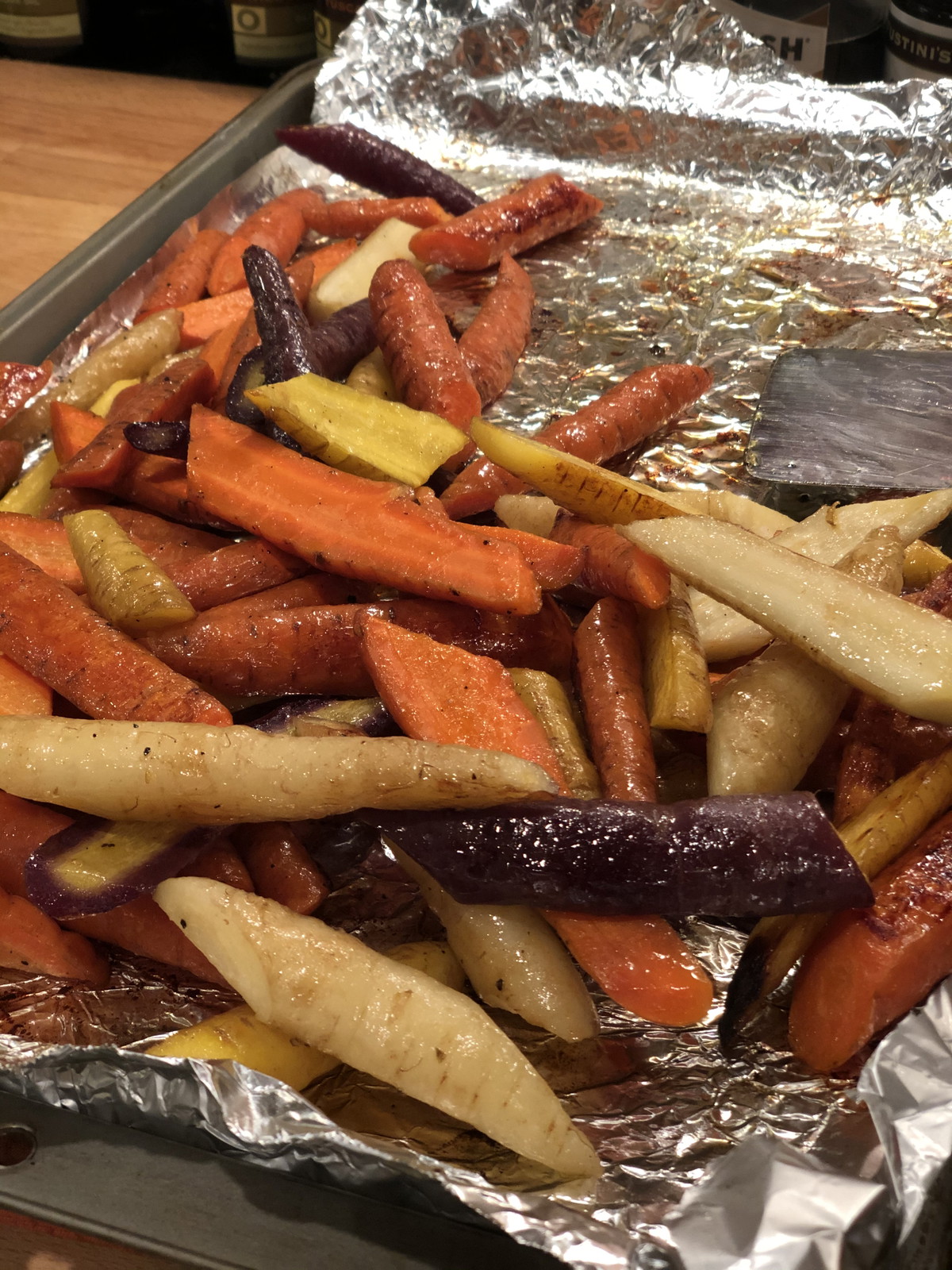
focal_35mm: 52
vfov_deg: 36.8
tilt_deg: -35.6
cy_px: 635
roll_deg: +2.7
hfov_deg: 28.0
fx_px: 1907
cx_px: 476
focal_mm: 6
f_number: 2.4
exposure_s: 1/40
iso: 100
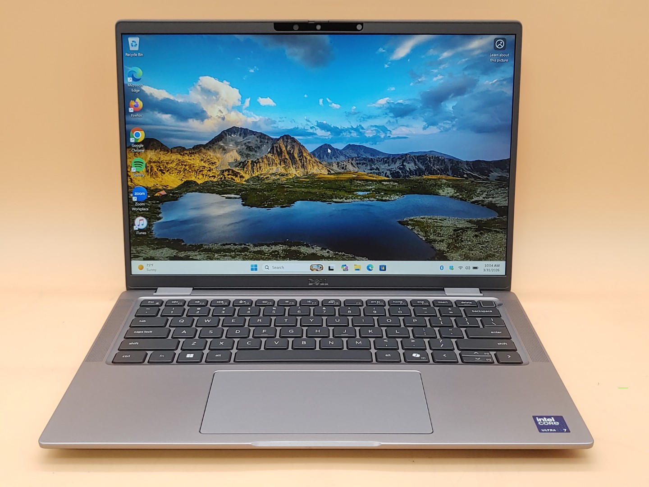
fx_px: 825
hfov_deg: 42.9
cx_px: 324
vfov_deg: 32.9
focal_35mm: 44
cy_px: 244
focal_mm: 4.36
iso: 50
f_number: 1.8
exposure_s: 1/61
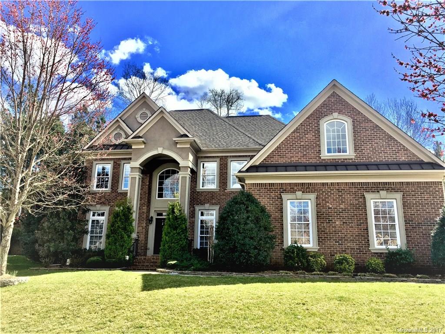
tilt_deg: +15.4
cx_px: 222
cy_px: 167
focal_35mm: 29
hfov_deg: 61.7
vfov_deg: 48.2
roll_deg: -1.9
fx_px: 373
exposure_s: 1/1014
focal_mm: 4.15
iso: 32
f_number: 2.2
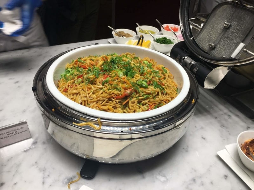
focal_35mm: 29
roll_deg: -5.4
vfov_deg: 48.2
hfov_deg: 61.7
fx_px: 213
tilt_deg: -34.7
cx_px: 127
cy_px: 95
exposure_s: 1/50
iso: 32
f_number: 2.2
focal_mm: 4.15
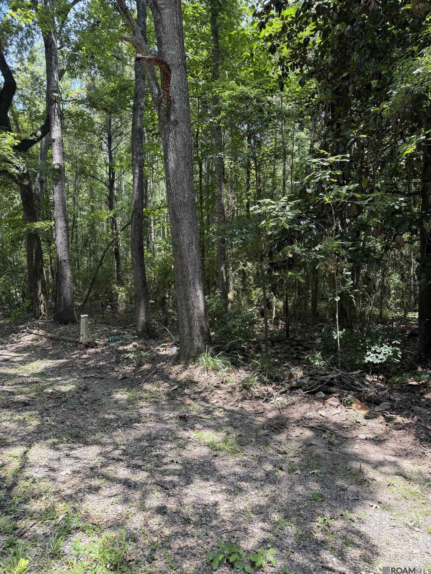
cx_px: 216
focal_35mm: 24
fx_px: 398
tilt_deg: -2.6
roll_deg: +2.1
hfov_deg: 56.8
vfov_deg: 71.6
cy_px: 287
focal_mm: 6.76
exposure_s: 1/347
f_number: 1.78
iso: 80
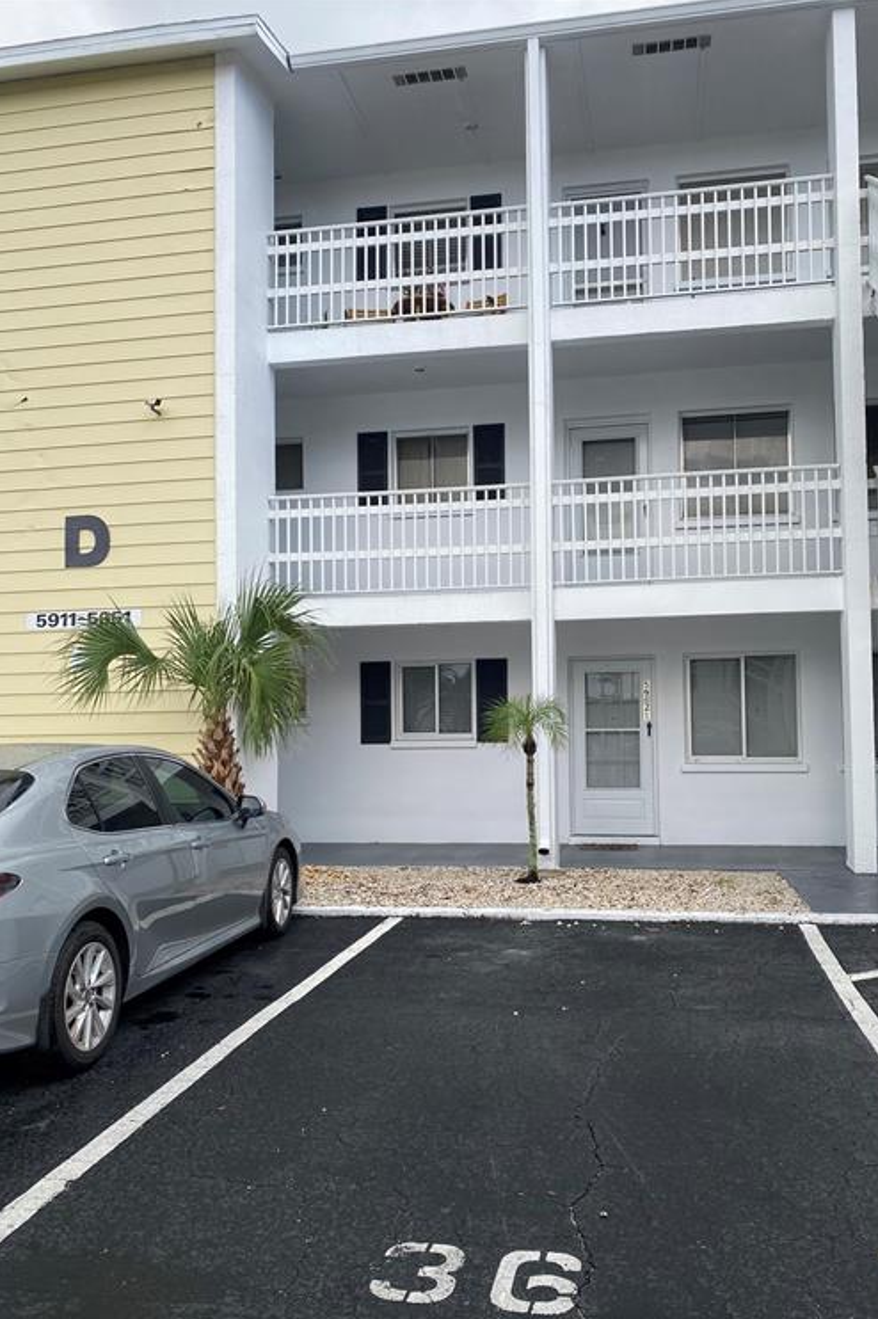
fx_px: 1025
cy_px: 679
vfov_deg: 65.5
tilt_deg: +3.1
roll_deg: +0.3
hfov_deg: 46.3
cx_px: 469
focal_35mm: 28
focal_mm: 4.25
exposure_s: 1/333
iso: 32
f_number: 1.8
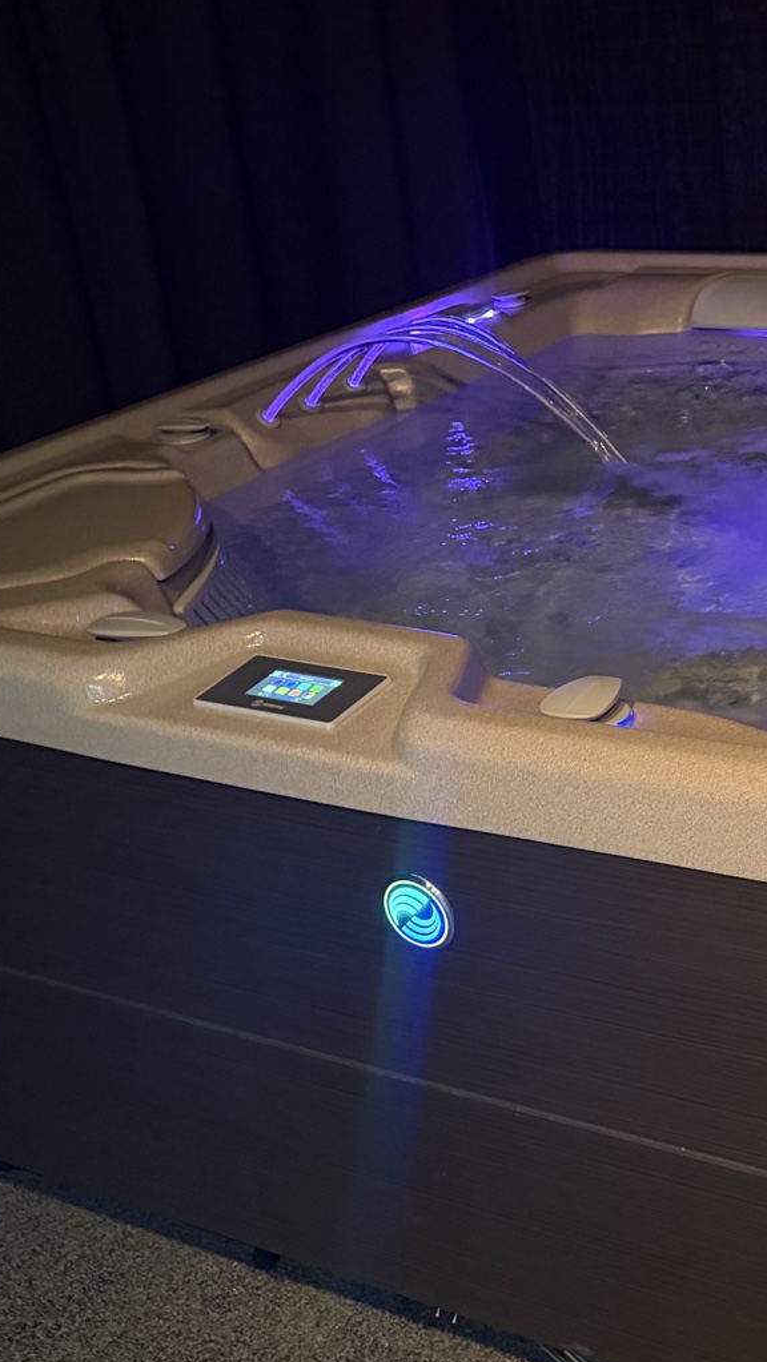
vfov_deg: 44.4
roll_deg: +4.6
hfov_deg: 24.6
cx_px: 795
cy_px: 786
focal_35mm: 46
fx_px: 1662
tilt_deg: -27.4
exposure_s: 1/30
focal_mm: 6.76
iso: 800
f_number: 1.78
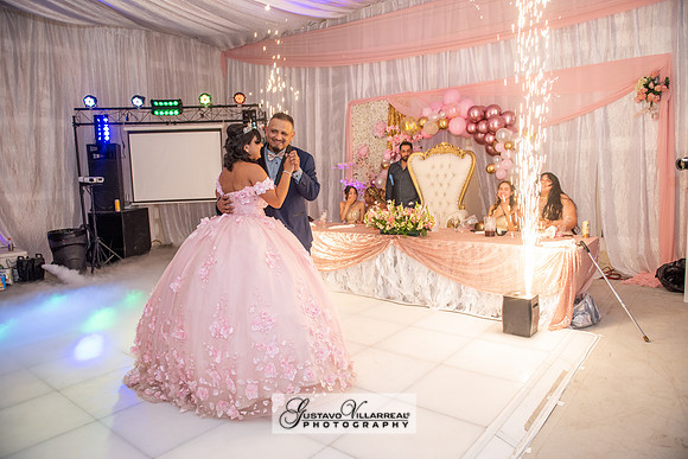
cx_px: 344
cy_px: 230
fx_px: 459
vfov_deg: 53.2
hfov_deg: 73.7
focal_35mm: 24
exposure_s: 1/160
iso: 1250
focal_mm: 24
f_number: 3.5
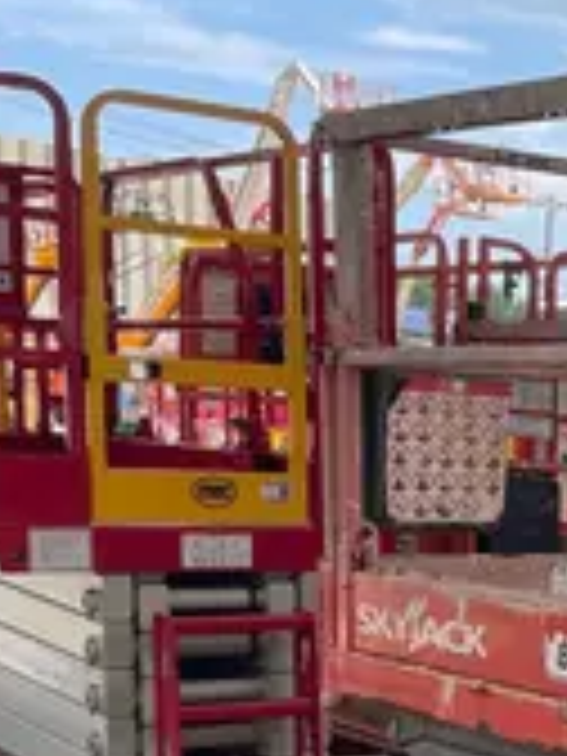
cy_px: 763
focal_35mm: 85
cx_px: 1094
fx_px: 1856
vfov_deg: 22.1
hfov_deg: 14.7
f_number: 1.6
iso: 32
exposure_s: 1/686
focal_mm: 4.2
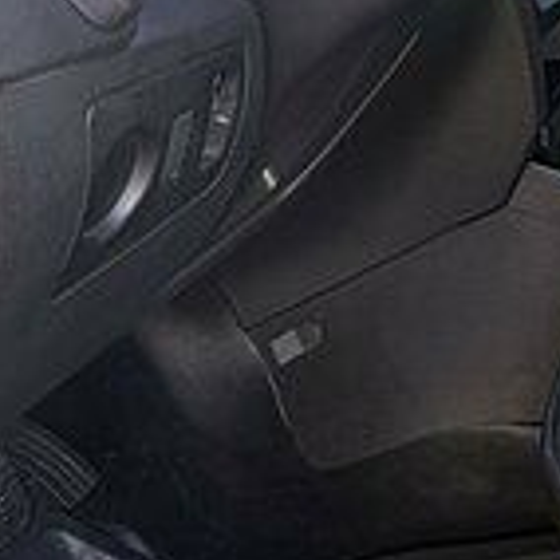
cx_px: 1002
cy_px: 6
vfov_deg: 20.5
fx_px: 1501
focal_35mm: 82
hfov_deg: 17.3
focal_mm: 6.76
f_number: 1.78
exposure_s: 1/350
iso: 80
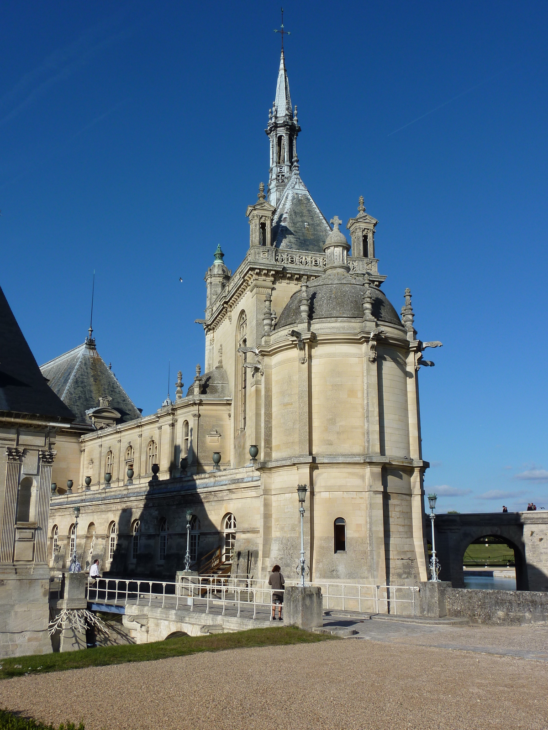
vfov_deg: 52.6
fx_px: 739
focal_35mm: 35
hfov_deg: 40.7
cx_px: 274
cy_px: 365
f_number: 5.6
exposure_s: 1/640
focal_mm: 5.7
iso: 80
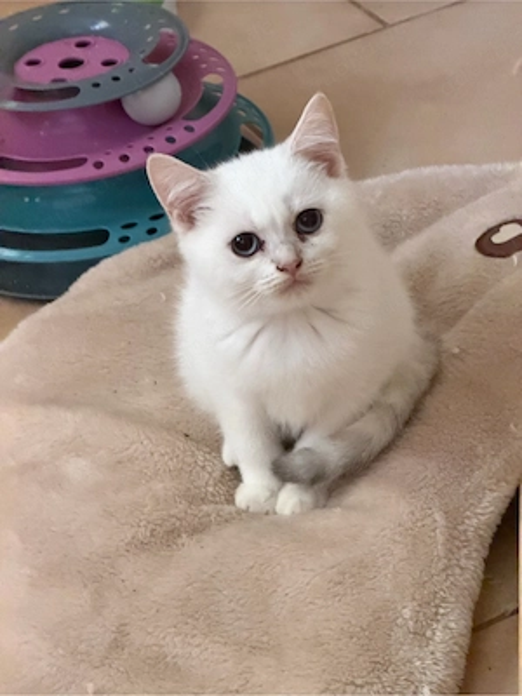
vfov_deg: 19.6
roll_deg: +8.5
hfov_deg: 14.8
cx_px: 261
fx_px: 2011
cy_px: 348
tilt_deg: -34.2
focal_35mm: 100
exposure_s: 1/40
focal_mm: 16.89
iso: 1000
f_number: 2.8
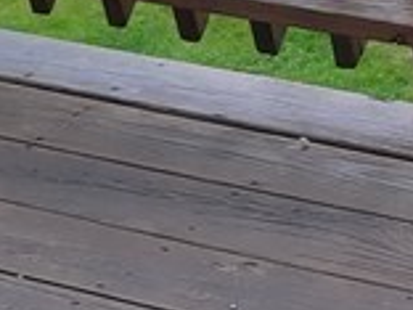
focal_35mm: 164
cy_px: 87
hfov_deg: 10.3
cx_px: 1011
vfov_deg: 9.0
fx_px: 1957
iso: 50
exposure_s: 1/120
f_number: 2
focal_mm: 4.6
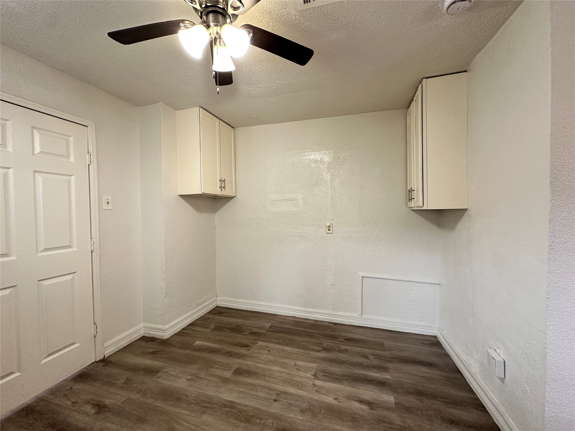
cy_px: 216
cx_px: 288
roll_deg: +0.2
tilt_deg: -1.6
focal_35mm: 14
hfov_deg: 102.1
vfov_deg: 85.7
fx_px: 233
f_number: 2.2
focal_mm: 2.22
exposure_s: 1/60
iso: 200
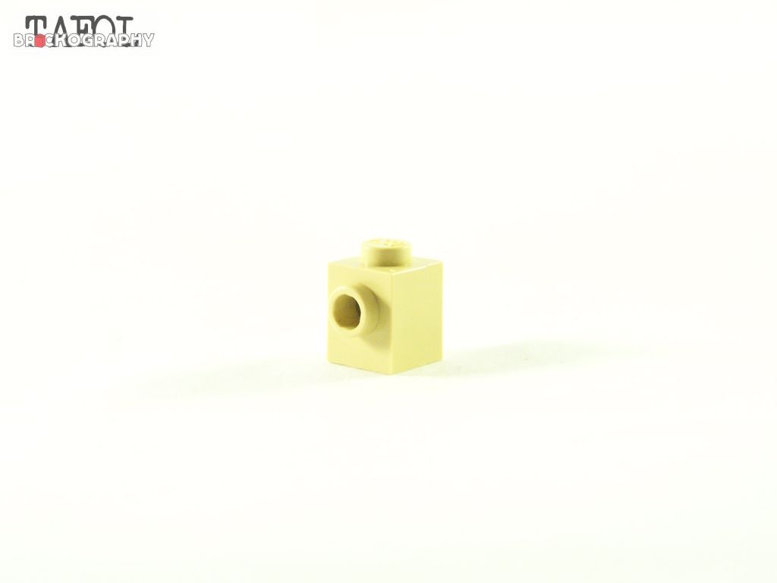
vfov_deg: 14.1
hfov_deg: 18.7
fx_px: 2357
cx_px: 388
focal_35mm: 105
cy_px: 292
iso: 400
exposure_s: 1/60
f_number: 3.6
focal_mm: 17.5
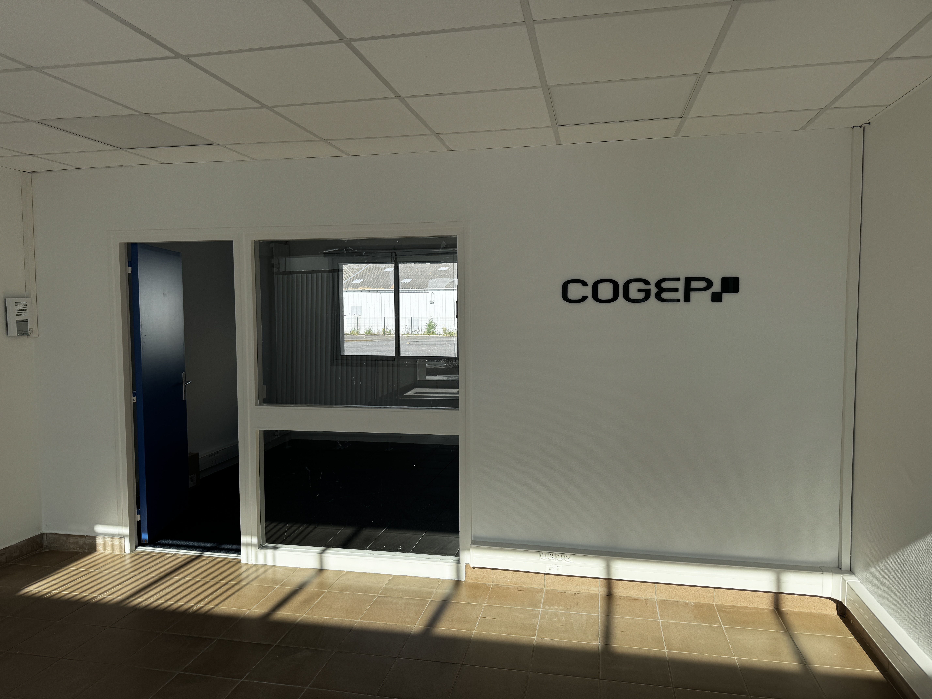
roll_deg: +0.8
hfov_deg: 71.6
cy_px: 350
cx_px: 466
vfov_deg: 56.8
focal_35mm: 24
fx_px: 646
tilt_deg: -3.4
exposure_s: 1/1721
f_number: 1.78
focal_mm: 6.76
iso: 80
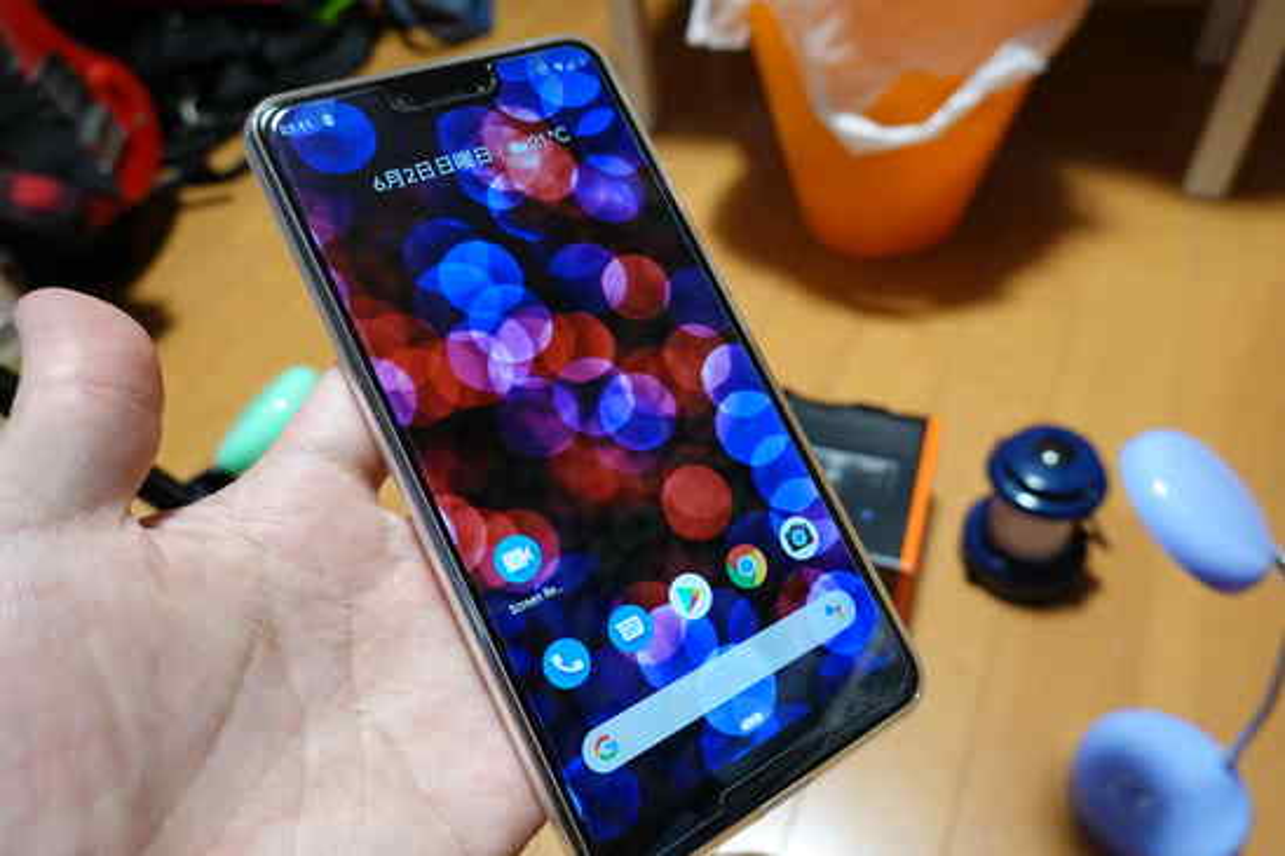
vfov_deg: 53.1
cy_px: 428
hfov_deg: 73.8
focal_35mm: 24
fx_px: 856
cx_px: 642
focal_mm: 9
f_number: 2.8
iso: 640
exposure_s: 1/30
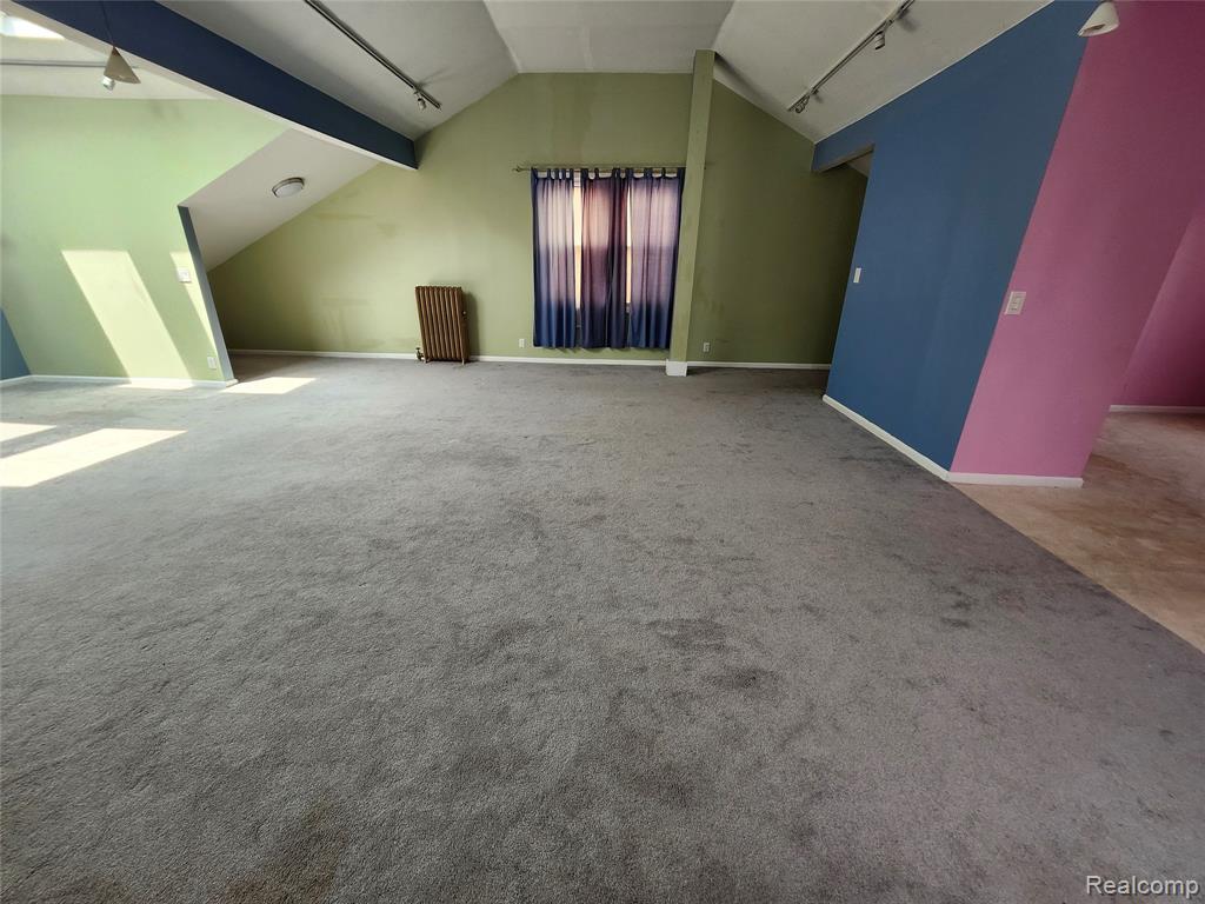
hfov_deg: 106.2
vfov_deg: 89.9
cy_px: 452
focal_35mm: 13
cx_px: 602
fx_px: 453
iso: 80
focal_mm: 1.74
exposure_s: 1/60
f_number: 2.2
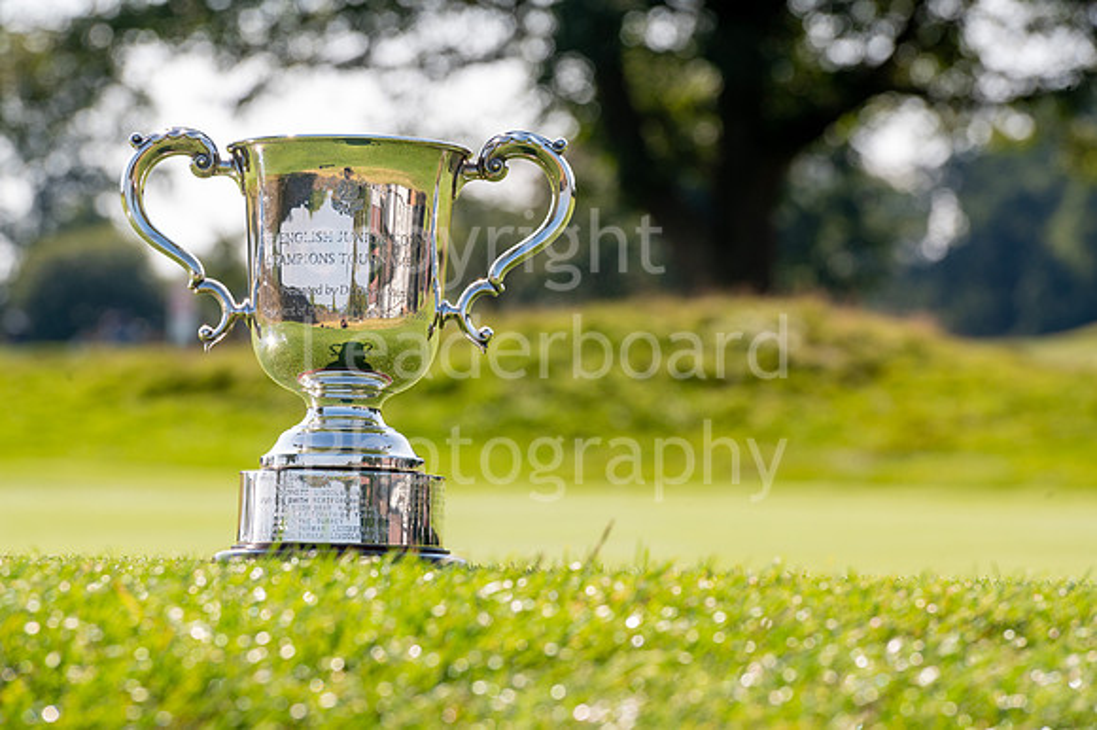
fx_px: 6091
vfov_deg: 6.9
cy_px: 365
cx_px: 548
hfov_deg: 10.3
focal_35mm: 200
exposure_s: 1/250
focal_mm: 200
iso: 250
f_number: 11
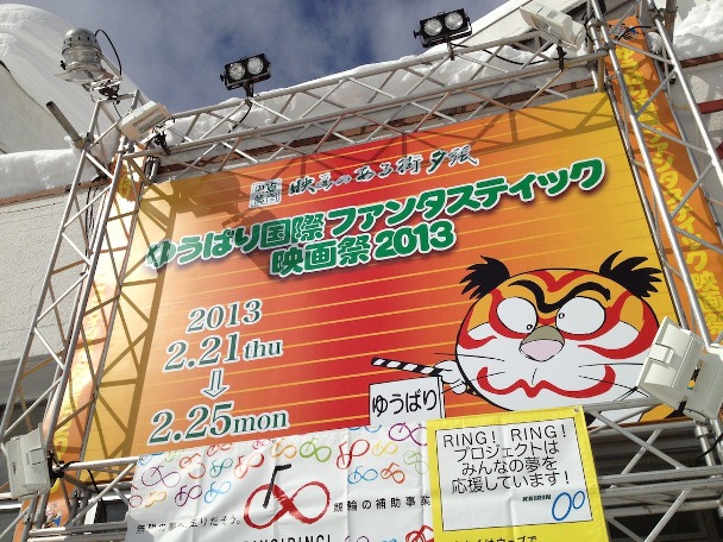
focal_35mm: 35
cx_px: 362
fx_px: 731
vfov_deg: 40.7
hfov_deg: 52.6
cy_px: 271
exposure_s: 1/6944
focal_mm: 4.28
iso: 50
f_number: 2.4
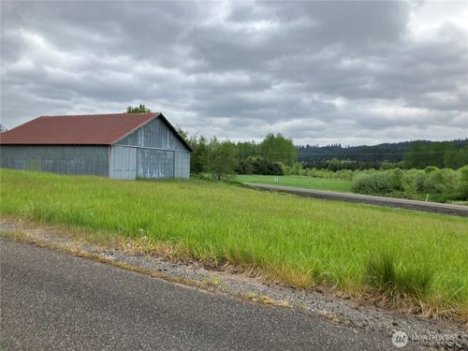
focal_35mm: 28
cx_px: 234
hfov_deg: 63.4
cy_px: 176
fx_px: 379
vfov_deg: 49.7
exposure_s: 1/1799
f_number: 1.8
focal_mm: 3.99
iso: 32
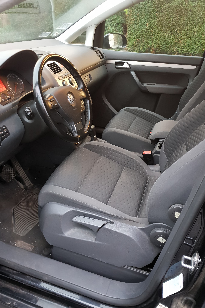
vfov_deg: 65.5
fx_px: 239
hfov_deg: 46.4
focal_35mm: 28
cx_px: 101
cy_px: 154
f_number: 1.5
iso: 250
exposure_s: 1/20
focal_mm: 4.3
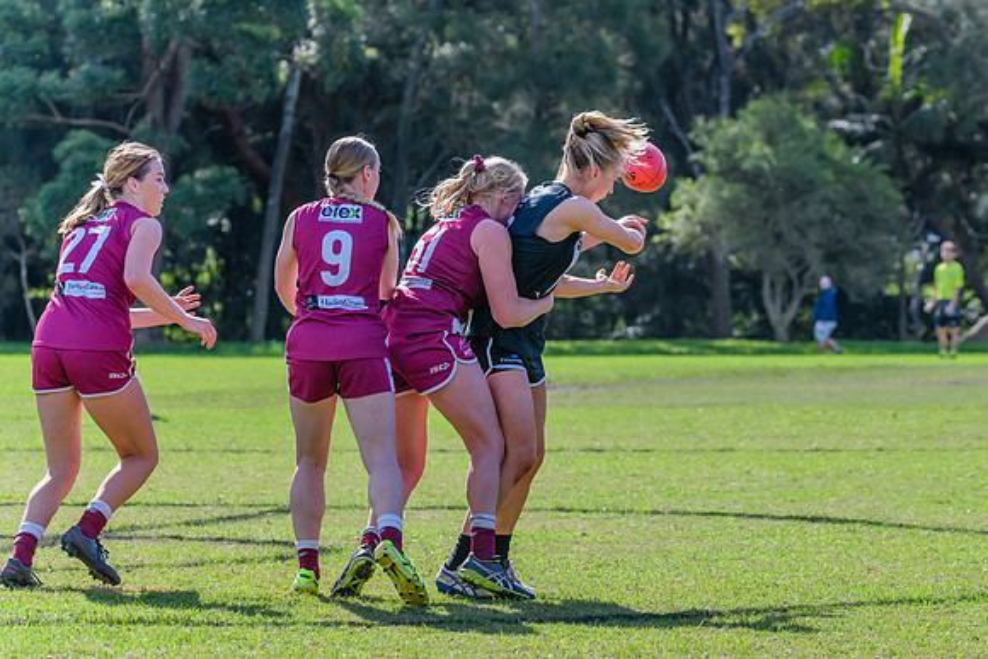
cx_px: 647
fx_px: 6115
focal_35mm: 223
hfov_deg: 9.2
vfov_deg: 6.2
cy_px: 396
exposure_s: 1/1250
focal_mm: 170
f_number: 7.1
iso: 800
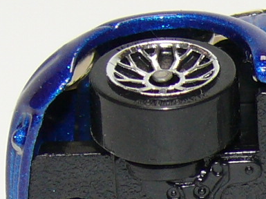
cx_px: 432
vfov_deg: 3.2
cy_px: 140
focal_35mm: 466
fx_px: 3578
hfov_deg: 4.2
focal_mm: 14.2
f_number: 4
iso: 100
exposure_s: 1/30
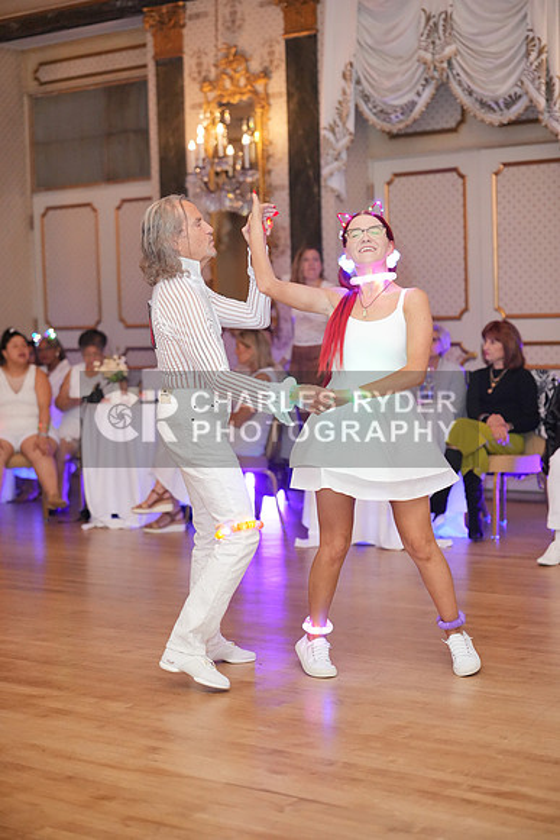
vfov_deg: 31.9
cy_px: 420
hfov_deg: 21.6
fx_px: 1469
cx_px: 280
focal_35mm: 63
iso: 5000
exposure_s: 1/250
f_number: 2
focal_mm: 63
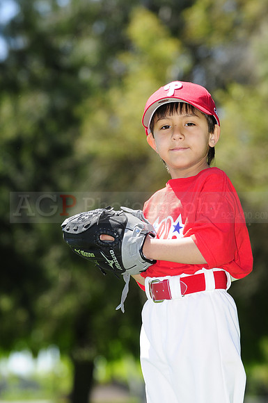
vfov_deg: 11.8
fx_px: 1949
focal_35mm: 174
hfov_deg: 7.9
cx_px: 134
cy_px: 202
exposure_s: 1/640
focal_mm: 116
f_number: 4.5
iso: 200
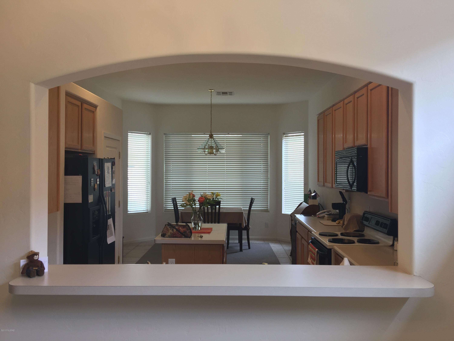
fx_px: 380
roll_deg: -1.6
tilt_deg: -0.6
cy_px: 170
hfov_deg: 61.7
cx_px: 227
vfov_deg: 48.2
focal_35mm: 29
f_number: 2.2
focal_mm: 4.15
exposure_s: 1/40
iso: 32
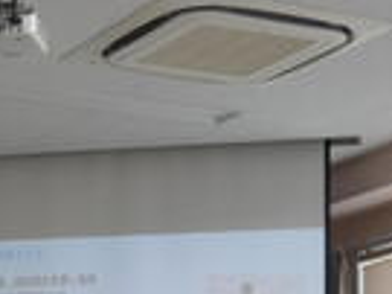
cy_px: 408
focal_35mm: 148
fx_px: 1674
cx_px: -168
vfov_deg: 9.8
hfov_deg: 12.8
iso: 250
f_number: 3.9
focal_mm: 9
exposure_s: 1/80
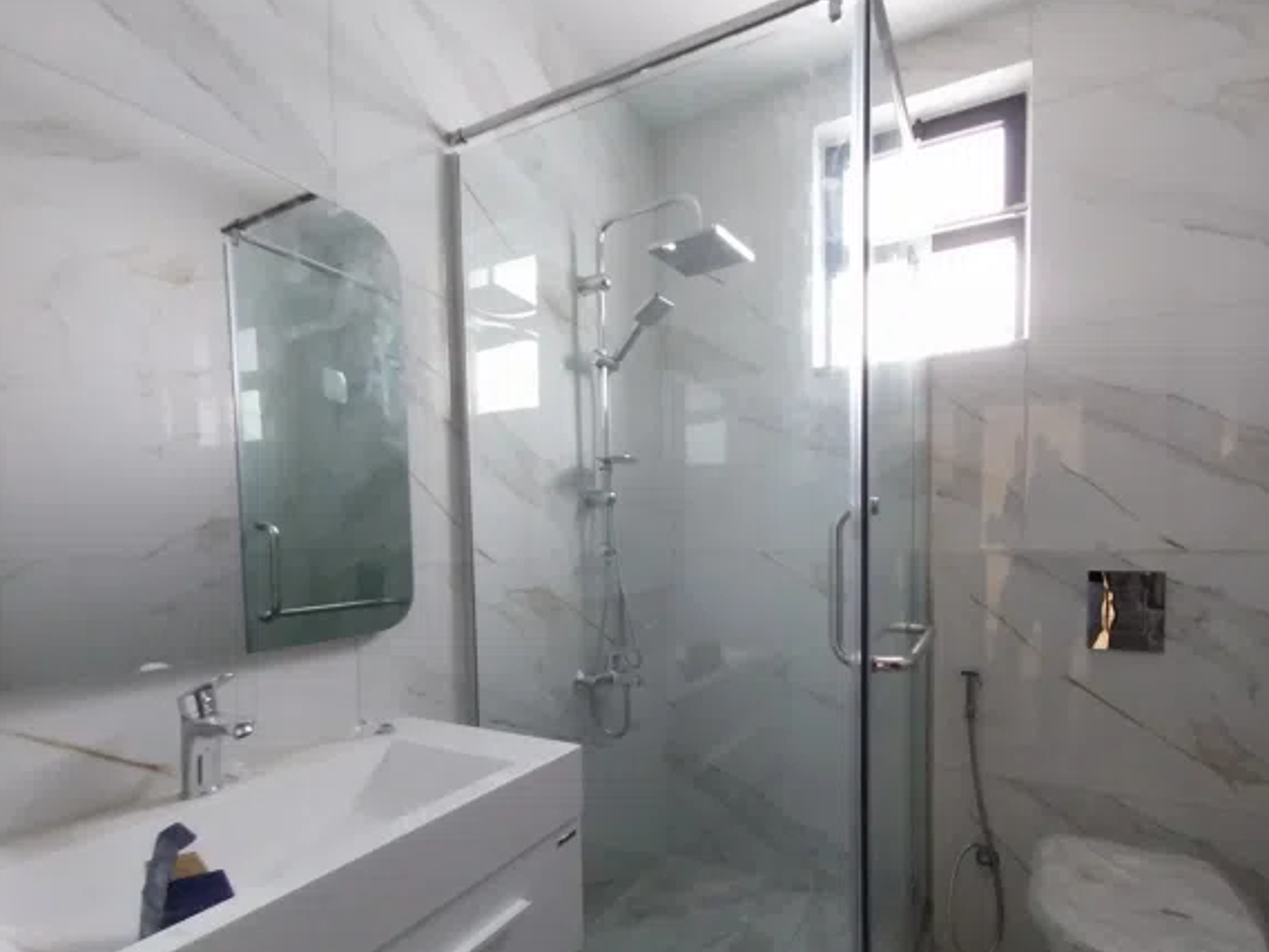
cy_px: 572
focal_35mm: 16
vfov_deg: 77.2
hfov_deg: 93.9
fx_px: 587
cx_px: 725
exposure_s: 1/17
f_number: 2.2
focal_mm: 1.3
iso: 250
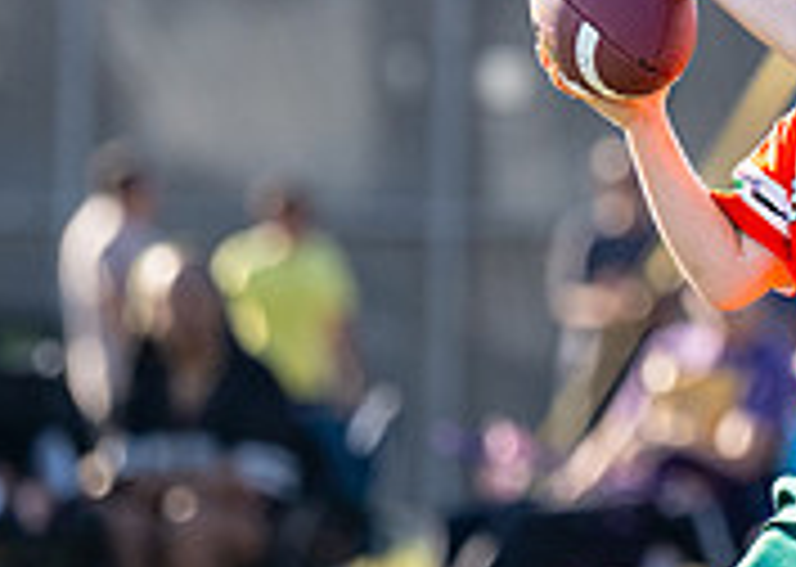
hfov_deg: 2.4
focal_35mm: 849
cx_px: 1192
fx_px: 19171
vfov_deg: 1.7
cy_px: 110
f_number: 2.8
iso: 250
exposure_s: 1/2500
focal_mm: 142
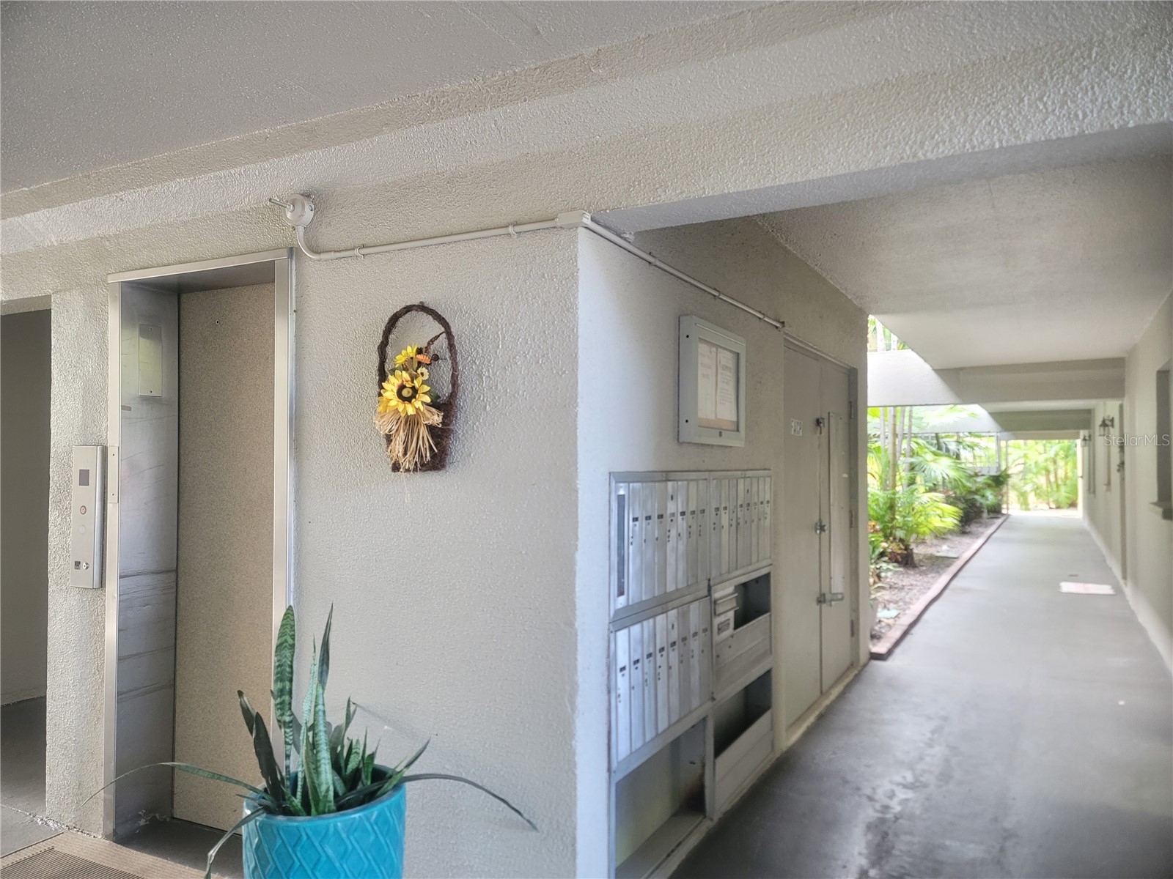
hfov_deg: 69.4
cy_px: 440
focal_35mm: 25
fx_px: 847
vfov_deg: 54.9
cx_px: 586
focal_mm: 7
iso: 400
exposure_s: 1/50
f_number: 1.8
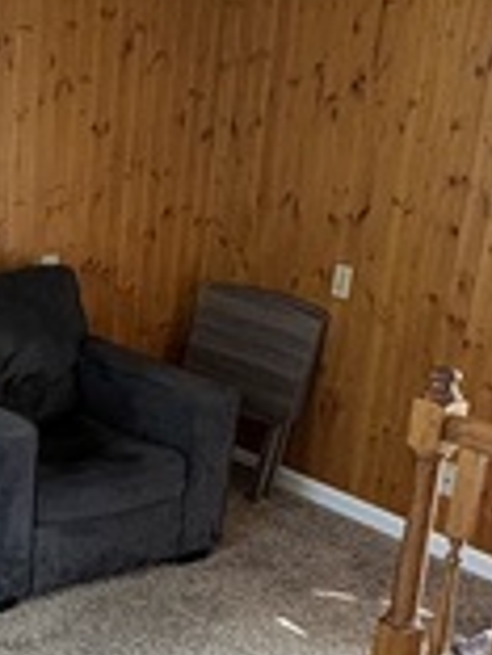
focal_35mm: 60
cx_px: -147
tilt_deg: -21.3
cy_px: 472
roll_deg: +0.4
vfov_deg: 31.7
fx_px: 1137
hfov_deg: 22.0
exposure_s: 1/60
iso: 320
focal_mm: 2.22
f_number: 2.2
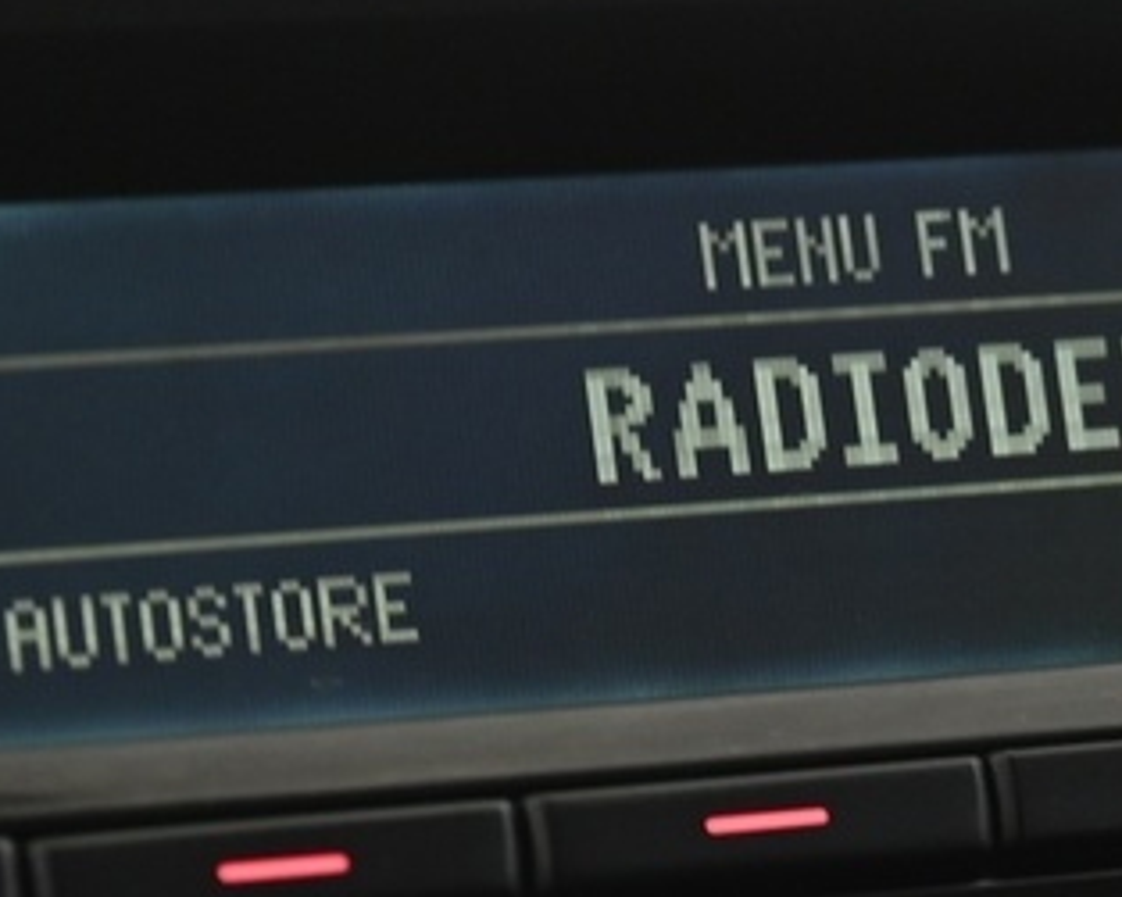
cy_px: 740
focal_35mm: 194
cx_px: 754
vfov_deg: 8.0
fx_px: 6440
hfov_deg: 9.9
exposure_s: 1/10
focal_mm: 40
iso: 1000
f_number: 4
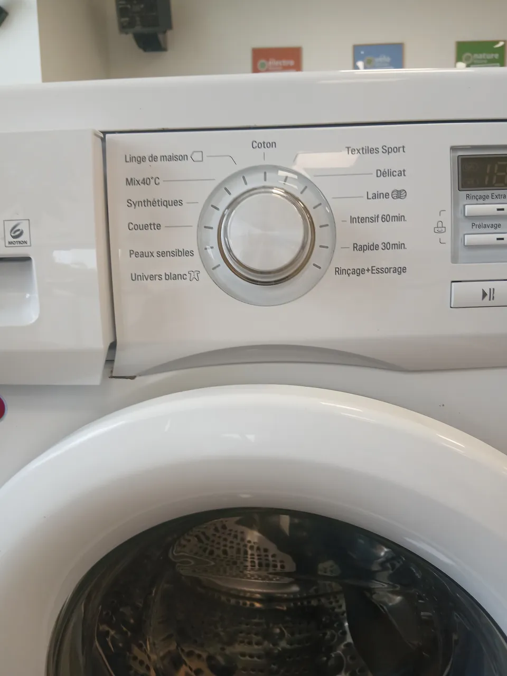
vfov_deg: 67.3
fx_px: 508
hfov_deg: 53.1
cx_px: 254
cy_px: 338
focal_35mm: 26
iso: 100
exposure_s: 1/50
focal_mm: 3.98
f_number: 1.8
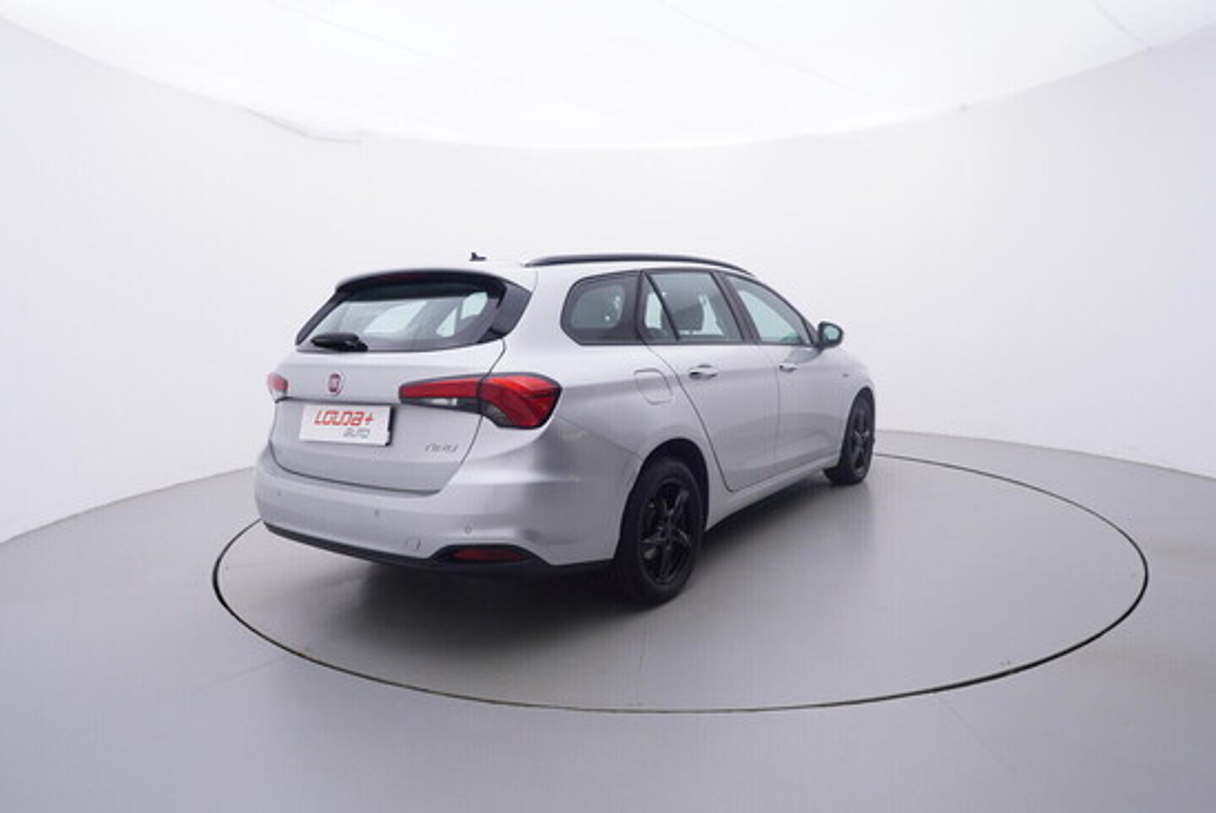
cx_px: 608
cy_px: 406
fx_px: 761
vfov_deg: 56.2
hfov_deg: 77.3
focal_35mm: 22
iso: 200
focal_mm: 15
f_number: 5
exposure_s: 1/80
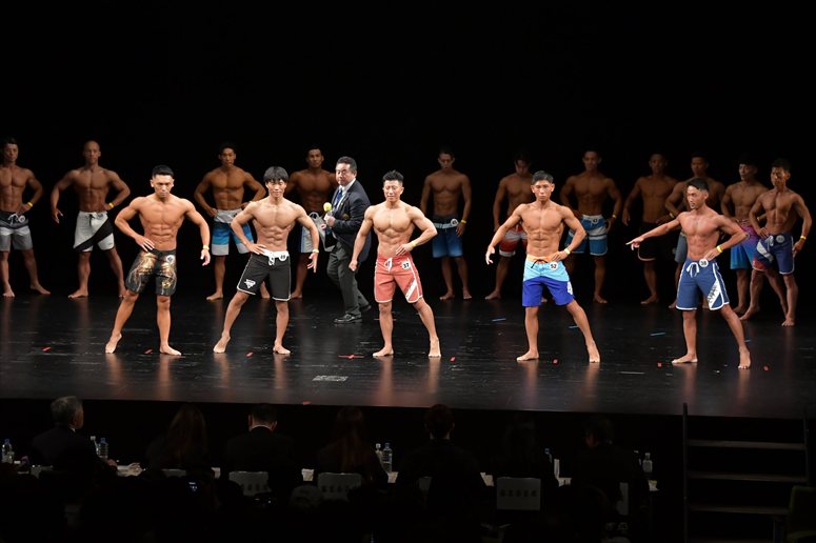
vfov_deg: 11.7
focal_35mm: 117
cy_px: 272
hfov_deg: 17.5
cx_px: 408
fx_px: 2651
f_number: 5.6
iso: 3200
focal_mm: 78
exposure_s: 1/400
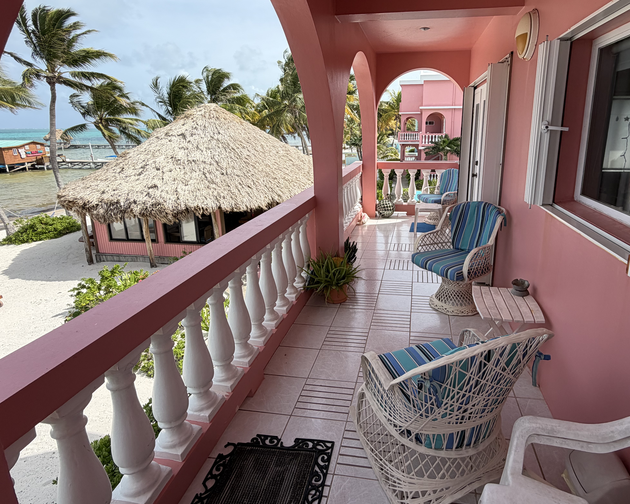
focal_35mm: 20
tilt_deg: -12.8
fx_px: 373
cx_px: 362
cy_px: 214
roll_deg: +1.2
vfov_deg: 67.7
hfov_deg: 79.8
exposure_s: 1/770
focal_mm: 2.22
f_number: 2.2
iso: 32
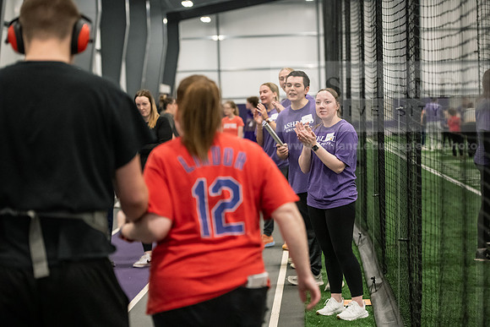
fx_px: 1171
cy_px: 164
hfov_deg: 23.6
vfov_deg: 15.9
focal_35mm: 86
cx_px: 245
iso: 4000
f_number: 3.2
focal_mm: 86
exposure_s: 1/400
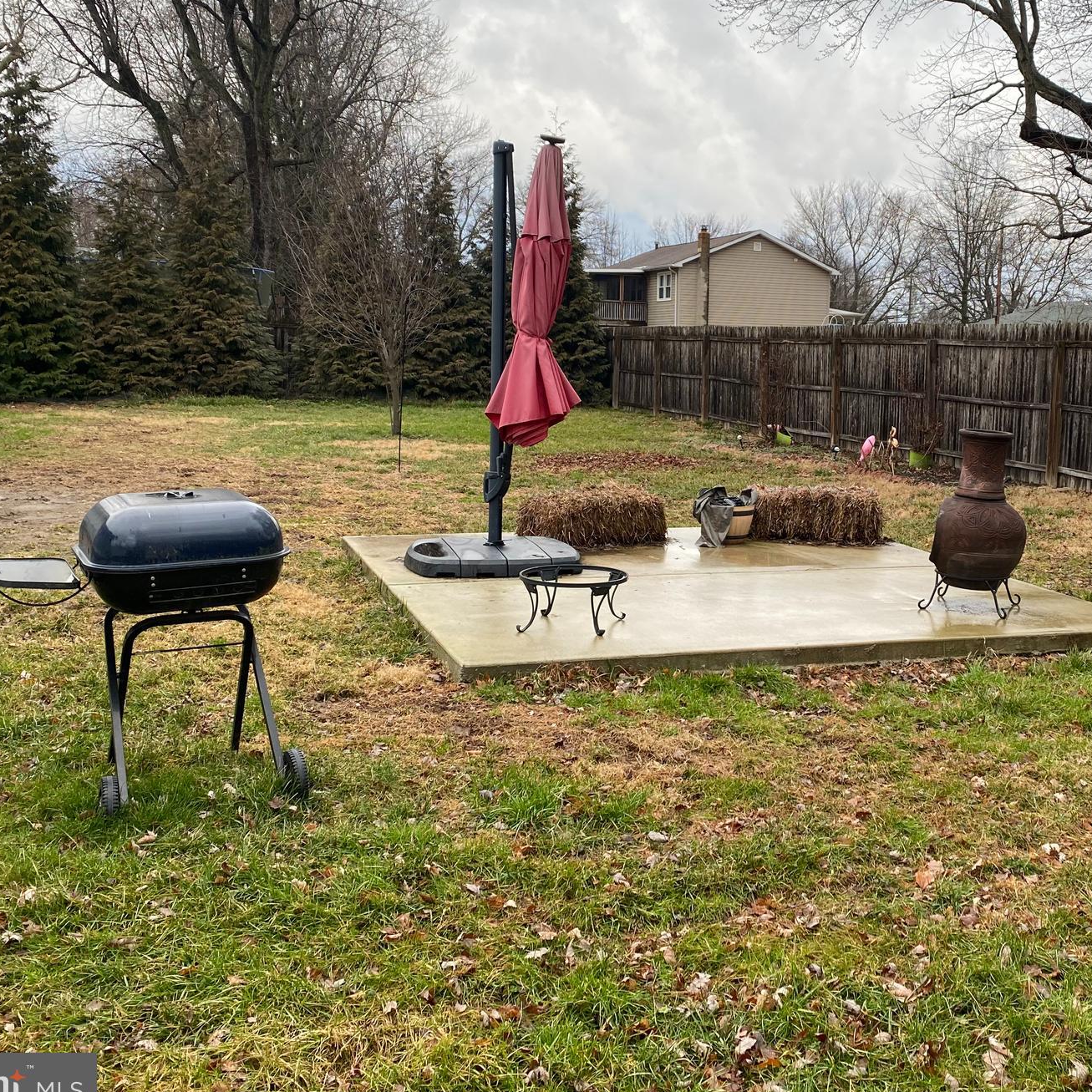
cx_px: 744
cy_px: 480
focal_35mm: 36
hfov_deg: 45.2
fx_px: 1285
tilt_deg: -5.7
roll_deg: -2.1
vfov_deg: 46.0
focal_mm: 4.25
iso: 40
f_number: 1.8
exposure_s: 1/122
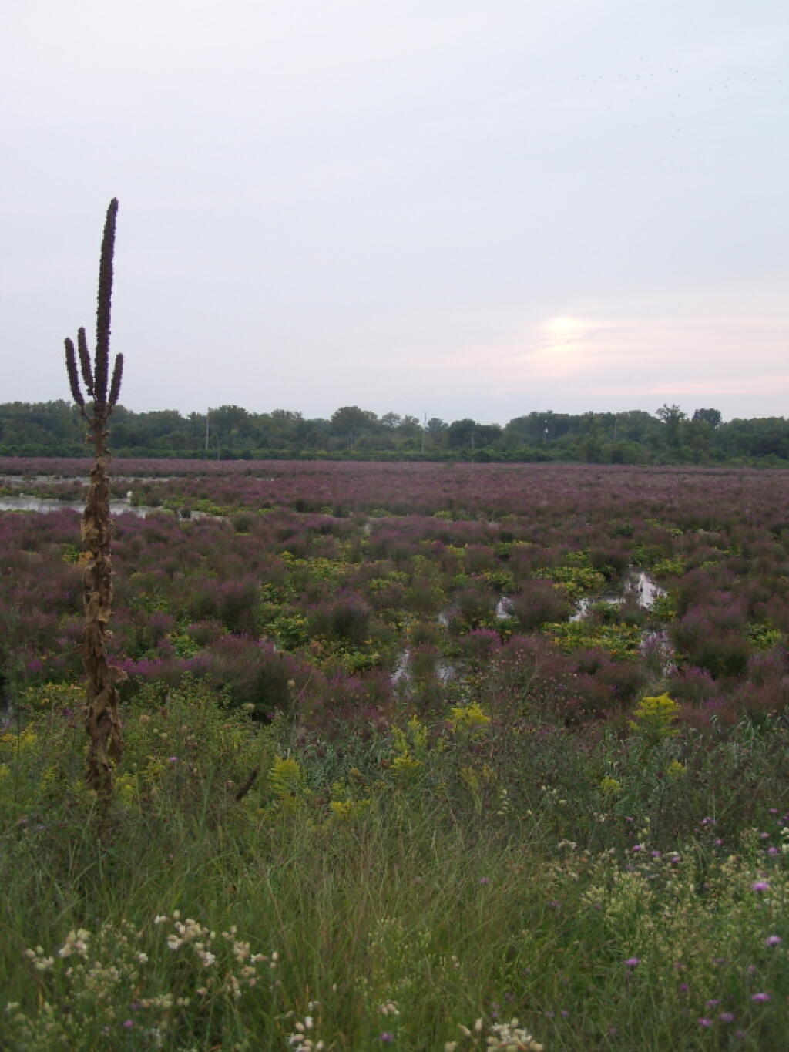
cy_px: 526
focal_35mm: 43
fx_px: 1307
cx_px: 394
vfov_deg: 43.8
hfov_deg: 33.6
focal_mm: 7.1
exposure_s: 1/80
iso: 80
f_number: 2.9
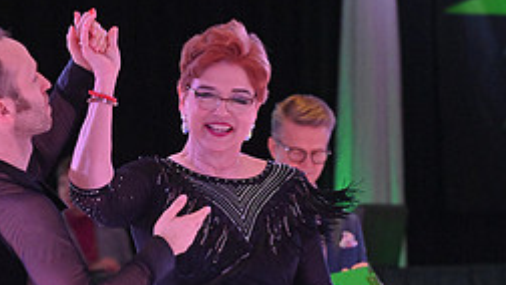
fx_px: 4698
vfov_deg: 3.5
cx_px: 156
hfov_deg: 6.2
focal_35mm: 350
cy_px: 460
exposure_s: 1/400
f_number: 6.3
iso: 5000
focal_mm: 145
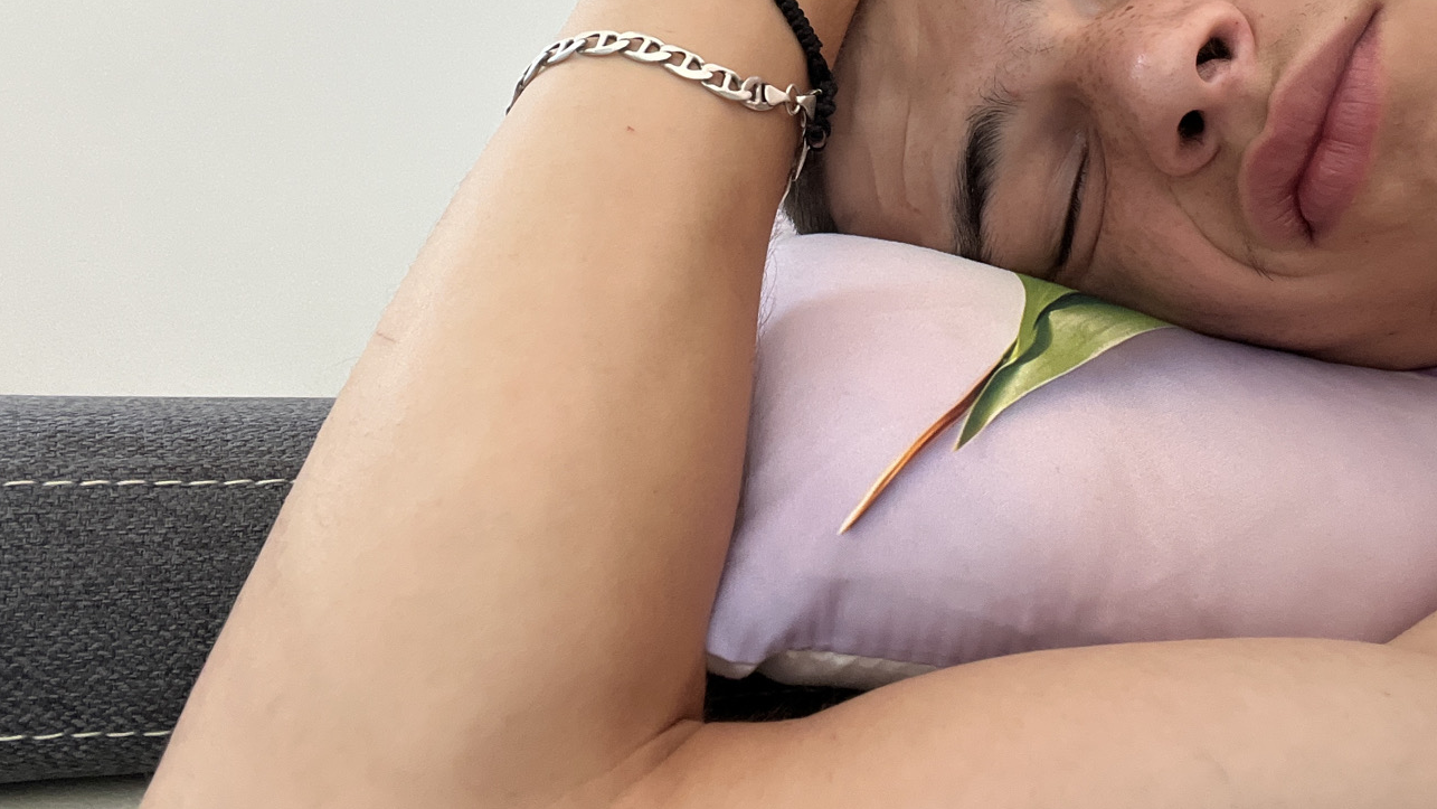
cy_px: 31
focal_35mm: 39
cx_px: 839
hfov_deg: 51.4
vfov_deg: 28.8
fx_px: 1486
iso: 200
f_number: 2.2
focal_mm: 2.71
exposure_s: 1/60
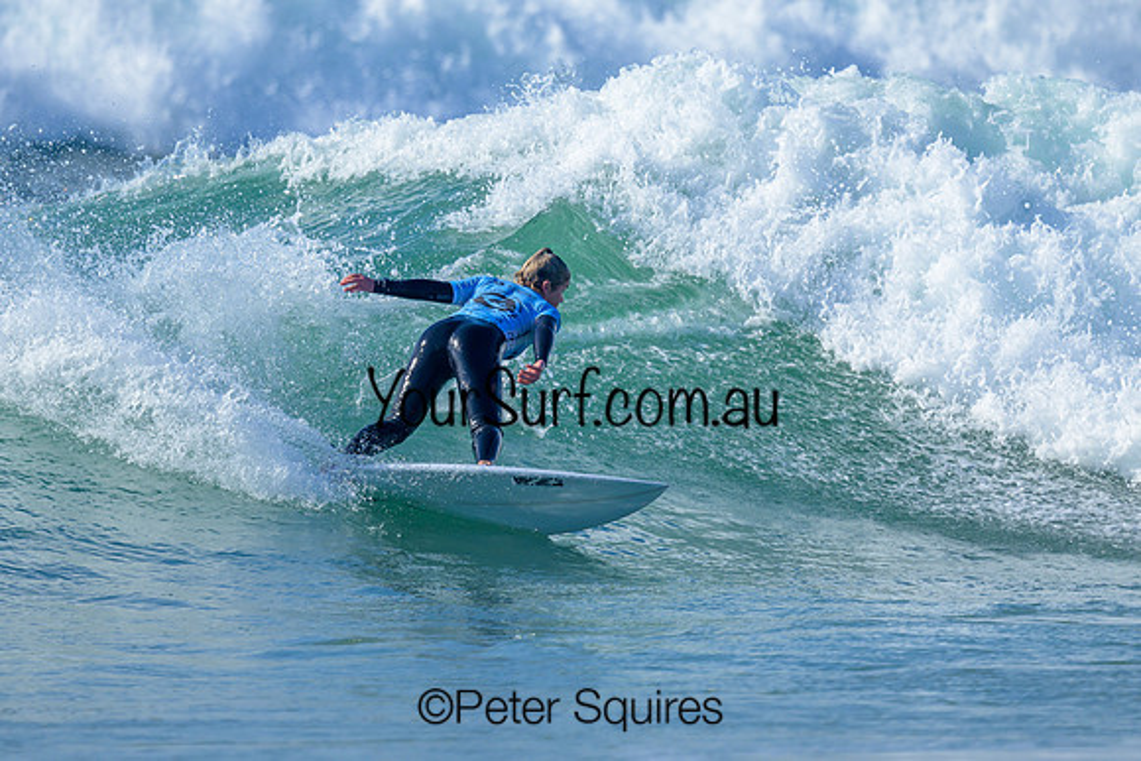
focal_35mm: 1098
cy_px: 273
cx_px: 469
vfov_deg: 1.3
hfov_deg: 1.9
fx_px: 34812
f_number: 6.3
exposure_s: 1/2000
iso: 220
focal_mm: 800
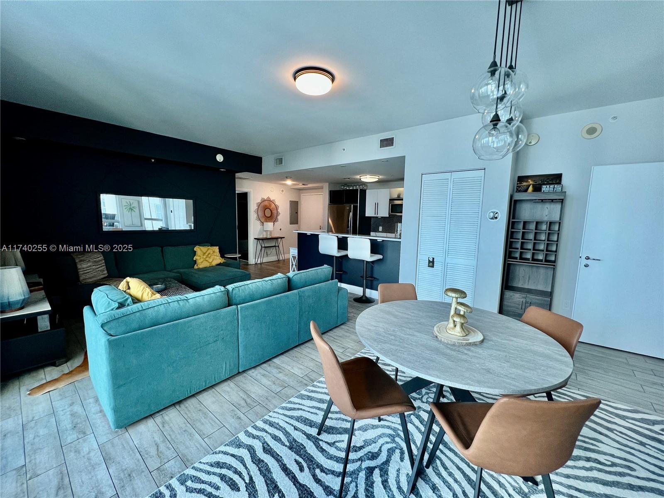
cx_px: 332
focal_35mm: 13
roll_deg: -1.0
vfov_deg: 89.9
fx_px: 249
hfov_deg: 106.2
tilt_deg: -7.3
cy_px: 249
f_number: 1.8
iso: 100
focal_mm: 1.57
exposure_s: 1/120
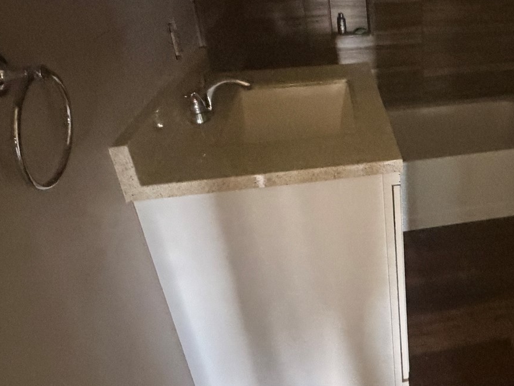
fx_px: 490
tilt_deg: -28.3
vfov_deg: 42.8
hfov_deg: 51.1
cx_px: 428
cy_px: 156
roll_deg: +2.4
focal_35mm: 33
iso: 1600
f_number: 2.2
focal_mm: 2.22
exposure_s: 1/31
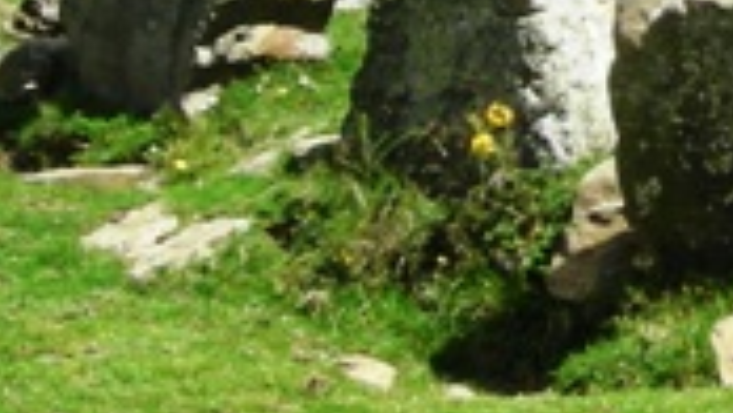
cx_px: 1369
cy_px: -278
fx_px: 3694
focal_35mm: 190
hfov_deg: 10.6
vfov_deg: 6.3
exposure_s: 1/120
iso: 50
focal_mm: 6.3
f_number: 6.4
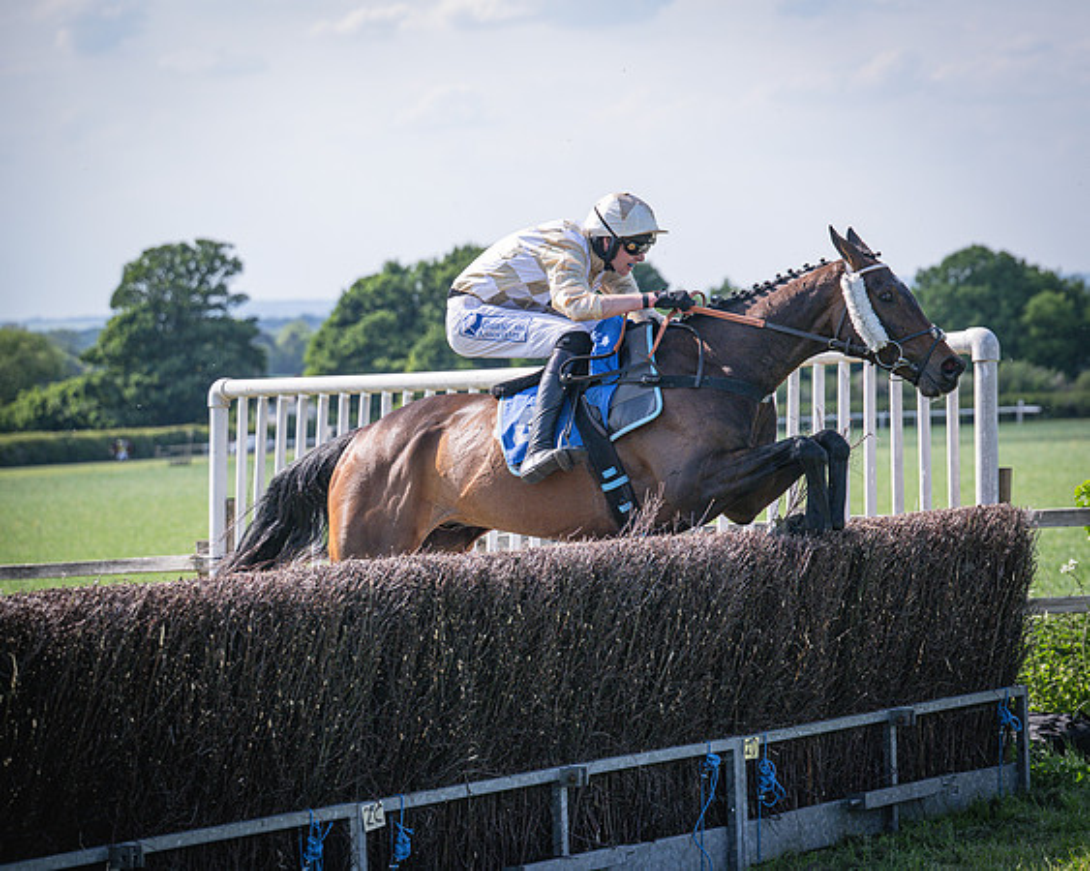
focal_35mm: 117
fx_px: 3760
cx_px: 616
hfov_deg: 16.5
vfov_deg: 13.2
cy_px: 434
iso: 400
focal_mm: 101
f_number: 4
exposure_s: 1/3200
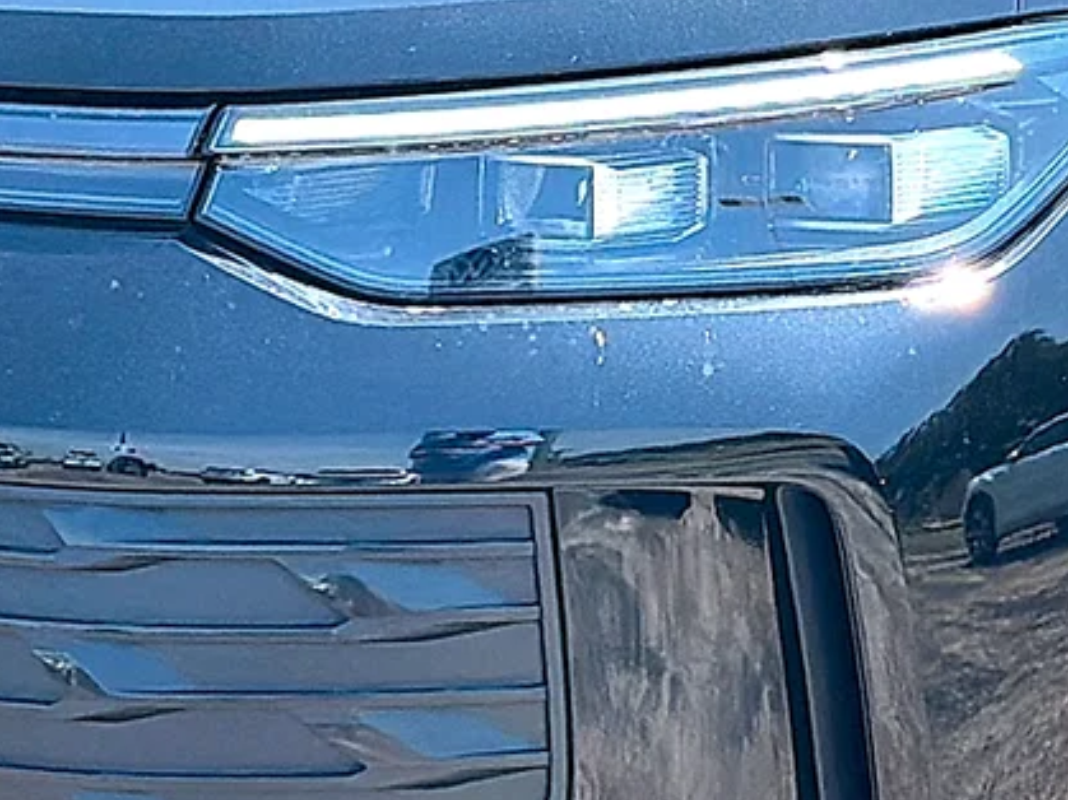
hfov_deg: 11.8
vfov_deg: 8.9
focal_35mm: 167
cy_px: 157
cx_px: 681
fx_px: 5151
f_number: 1.78
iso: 100
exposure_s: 1/2212
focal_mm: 6.86
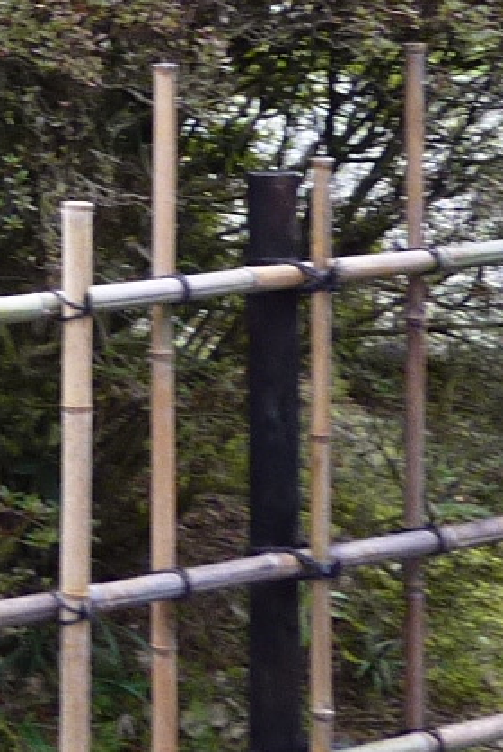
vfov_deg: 15.5
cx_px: -562
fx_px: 2657
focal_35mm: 127
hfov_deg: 9.9
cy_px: -149
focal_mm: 4.1
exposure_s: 1/30
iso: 125
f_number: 3.3
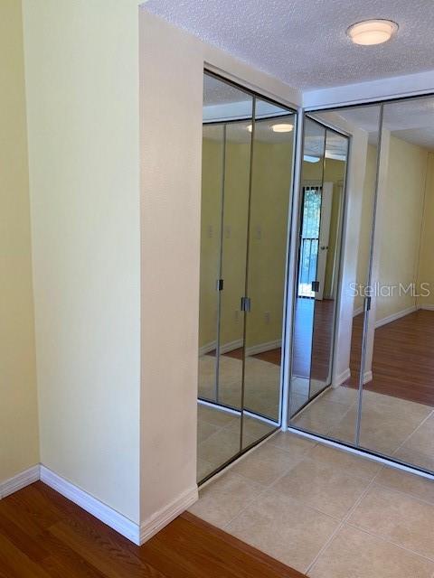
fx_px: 435
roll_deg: -1.8
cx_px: 217
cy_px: 289
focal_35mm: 26
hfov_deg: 53.1
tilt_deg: -7.9
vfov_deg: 67.3
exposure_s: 1/120
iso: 80
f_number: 1.8
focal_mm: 4.25
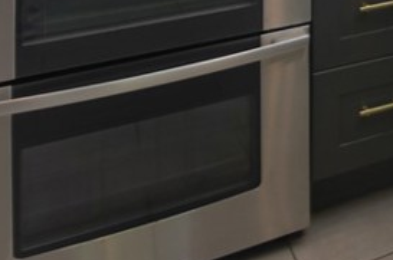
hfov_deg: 26.2
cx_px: 547
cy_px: -141
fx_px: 674
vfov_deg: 19.0
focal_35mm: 62
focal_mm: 11
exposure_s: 1/30
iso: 100
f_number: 2.8
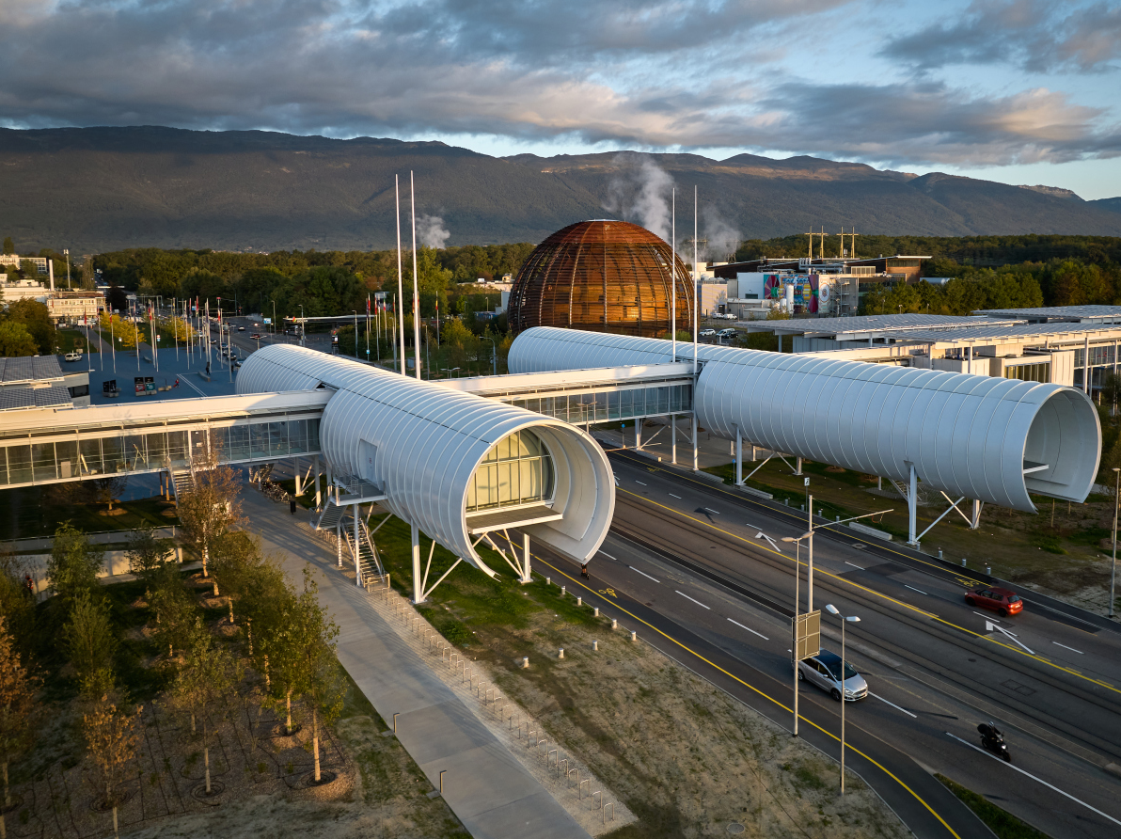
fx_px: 938
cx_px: 673
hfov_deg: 61.2
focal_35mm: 29
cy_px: 365
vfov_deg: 48.0
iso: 100
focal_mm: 12.29
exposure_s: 1/400
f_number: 3.5
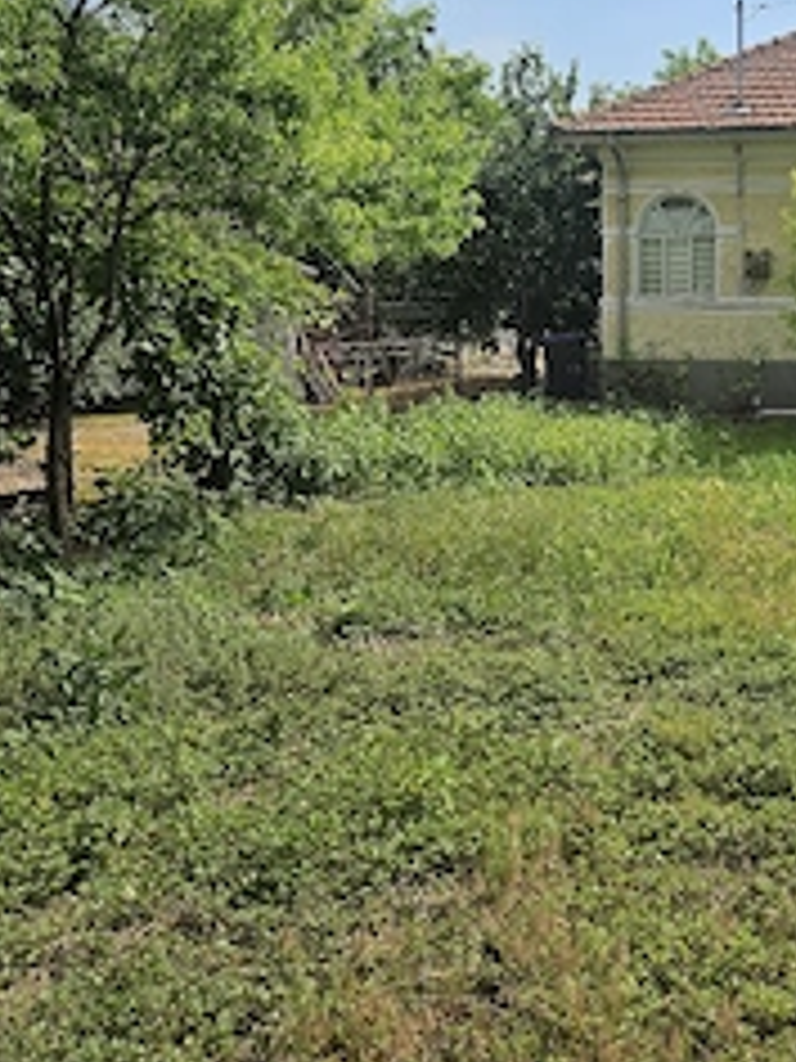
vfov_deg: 46.8
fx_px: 1196
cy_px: 324
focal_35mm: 39
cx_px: 652
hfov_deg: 35.5
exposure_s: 1/5000
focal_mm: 5.4
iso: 25
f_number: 1.8
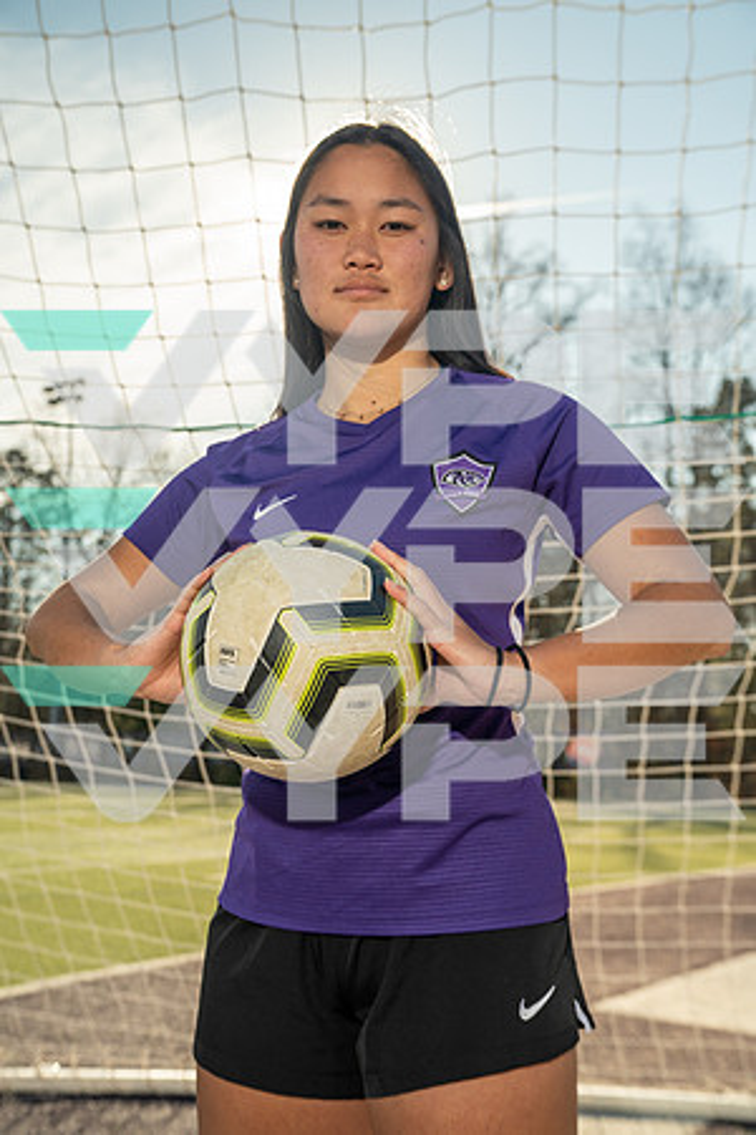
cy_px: 568
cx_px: 378
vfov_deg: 48.5
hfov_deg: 33.4
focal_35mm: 40
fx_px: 1260
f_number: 5
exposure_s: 1/250
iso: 200
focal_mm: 40
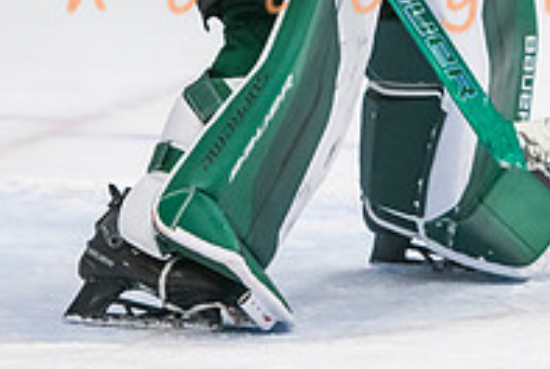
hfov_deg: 4.2
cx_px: 350
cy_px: -103
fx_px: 7421
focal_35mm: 485
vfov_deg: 2.8
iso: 2500
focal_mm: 150
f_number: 3.2
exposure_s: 1/640
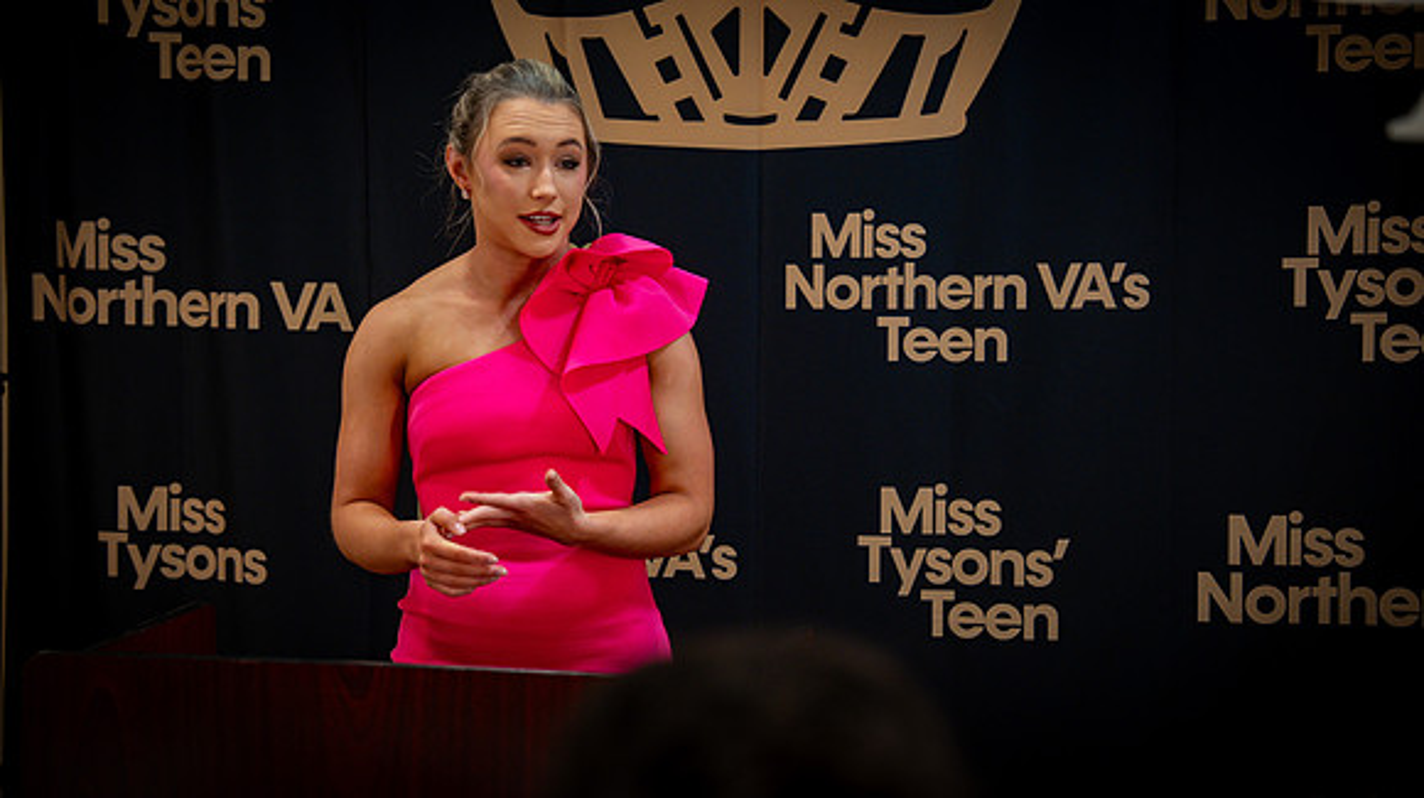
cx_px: 712
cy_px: 399
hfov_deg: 28.9
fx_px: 2767
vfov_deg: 16.4
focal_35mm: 73
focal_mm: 70
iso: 800
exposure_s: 1/125
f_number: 2.8
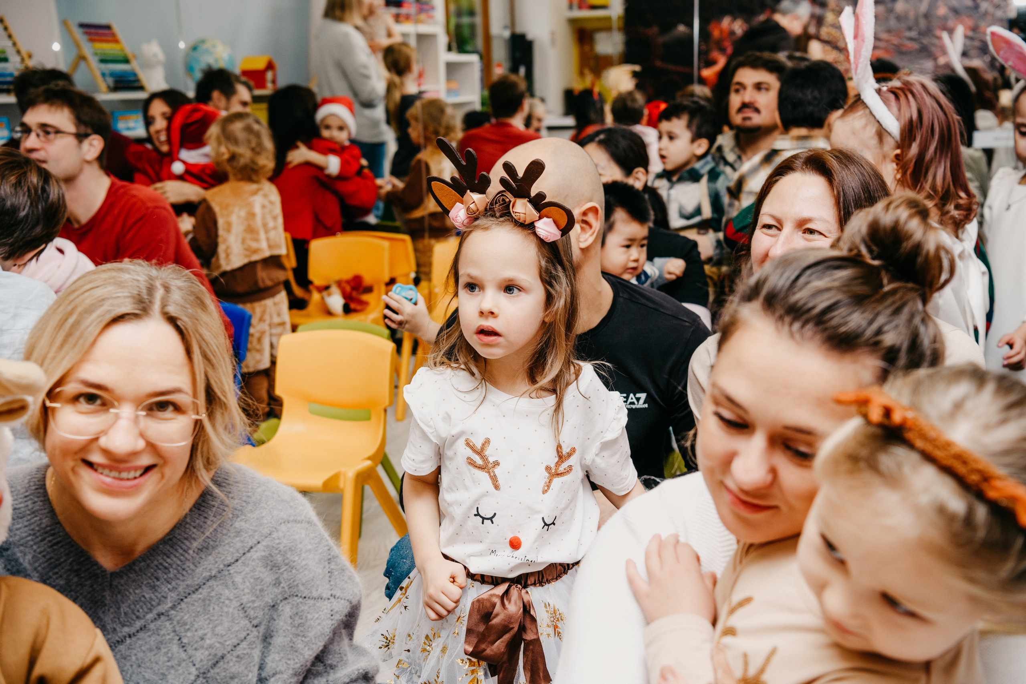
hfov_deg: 46.4
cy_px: 342
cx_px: 513
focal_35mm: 42
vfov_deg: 31.9
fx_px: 1197
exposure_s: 1/160
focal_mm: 42
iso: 320
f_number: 4.5
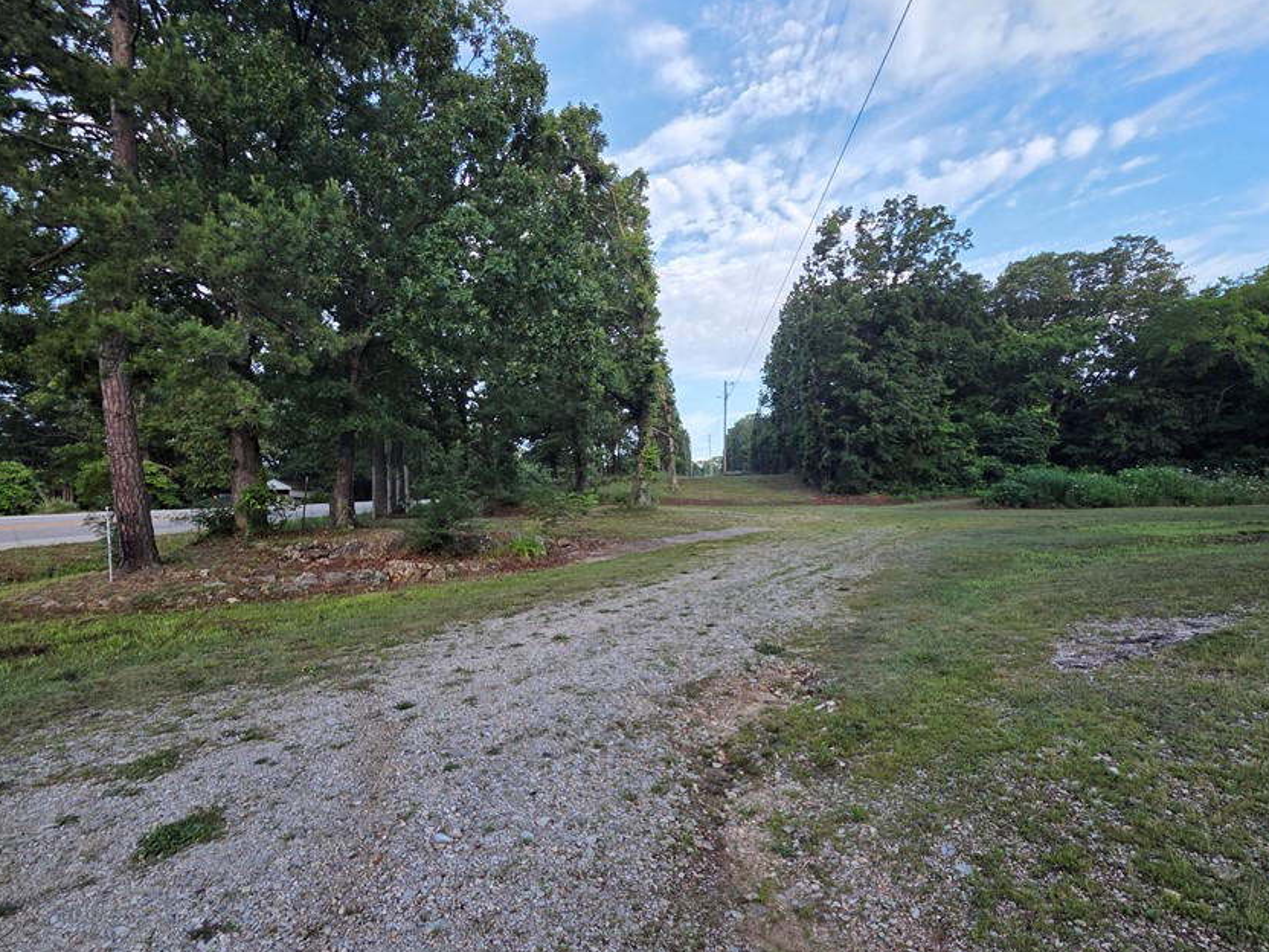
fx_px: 587
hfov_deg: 94.5
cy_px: 532
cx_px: 625
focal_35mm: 16
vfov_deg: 77.8
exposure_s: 1/269
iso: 50
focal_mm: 2.2
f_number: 2.2
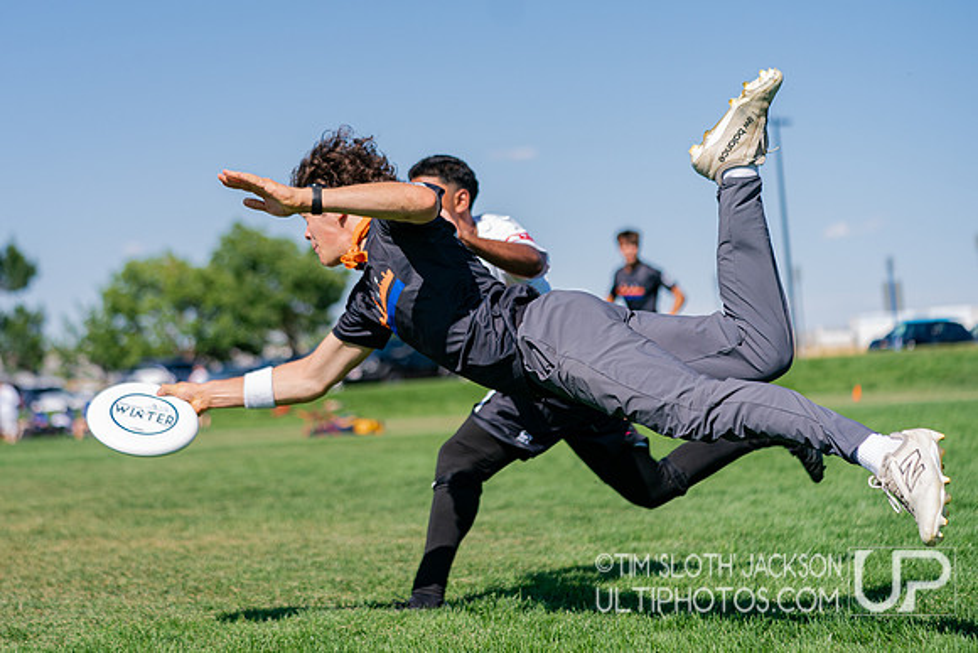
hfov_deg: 23.6
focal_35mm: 86
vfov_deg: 15.9
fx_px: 2336
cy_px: 278
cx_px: 412
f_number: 2.8
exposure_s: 1/5000
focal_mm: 74
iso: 400
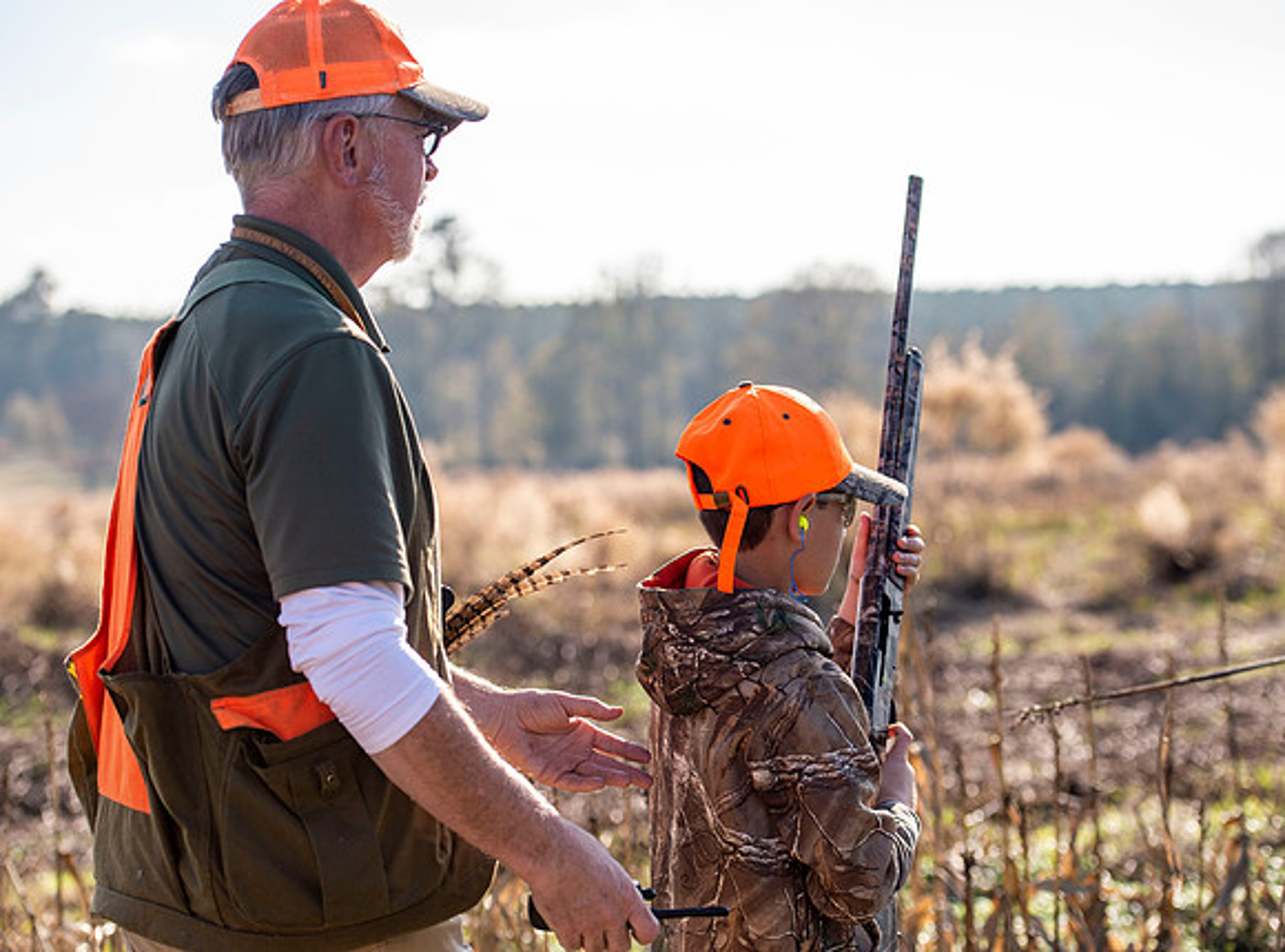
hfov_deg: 22.1
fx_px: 3293
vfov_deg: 16.5
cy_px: 471
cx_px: 614
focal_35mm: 89
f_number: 4
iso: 200
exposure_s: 1/1600
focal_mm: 82
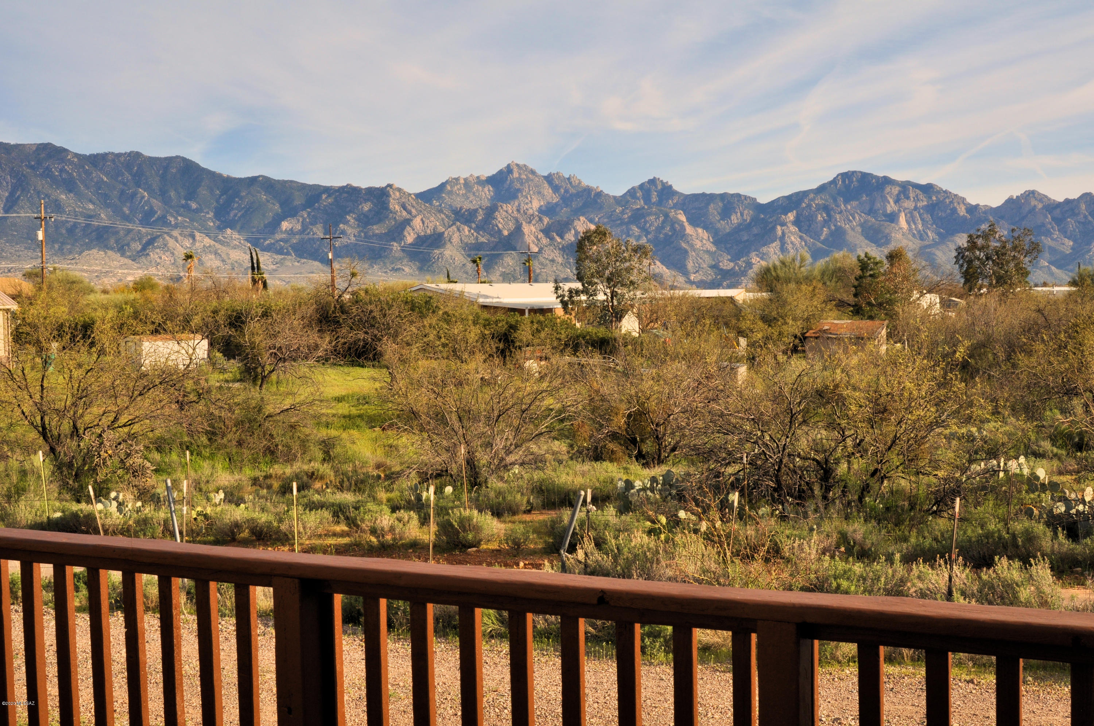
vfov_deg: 29.8
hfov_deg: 43.7
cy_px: 363
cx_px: 547
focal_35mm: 45
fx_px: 1366
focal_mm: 30
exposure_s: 1/200
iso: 200
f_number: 13
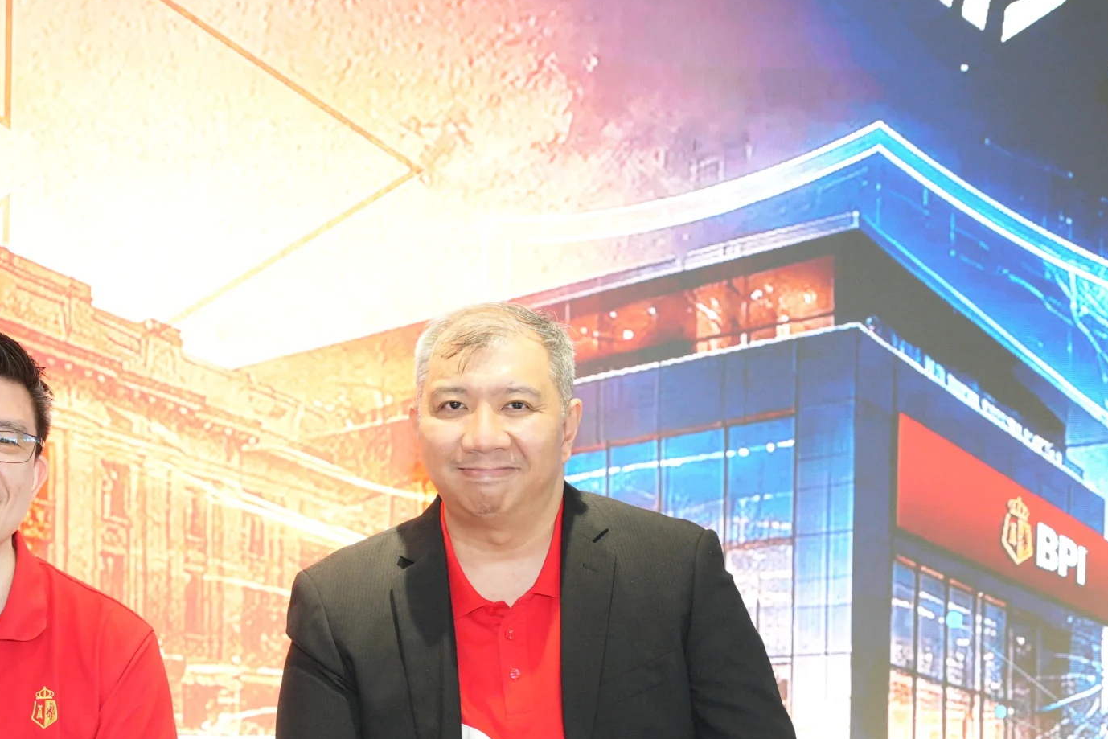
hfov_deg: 15.7
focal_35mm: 130
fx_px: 4001
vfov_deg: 10.5
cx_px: 348
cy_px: 567
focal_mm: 70
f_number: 4
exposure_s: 1/160
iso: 2500
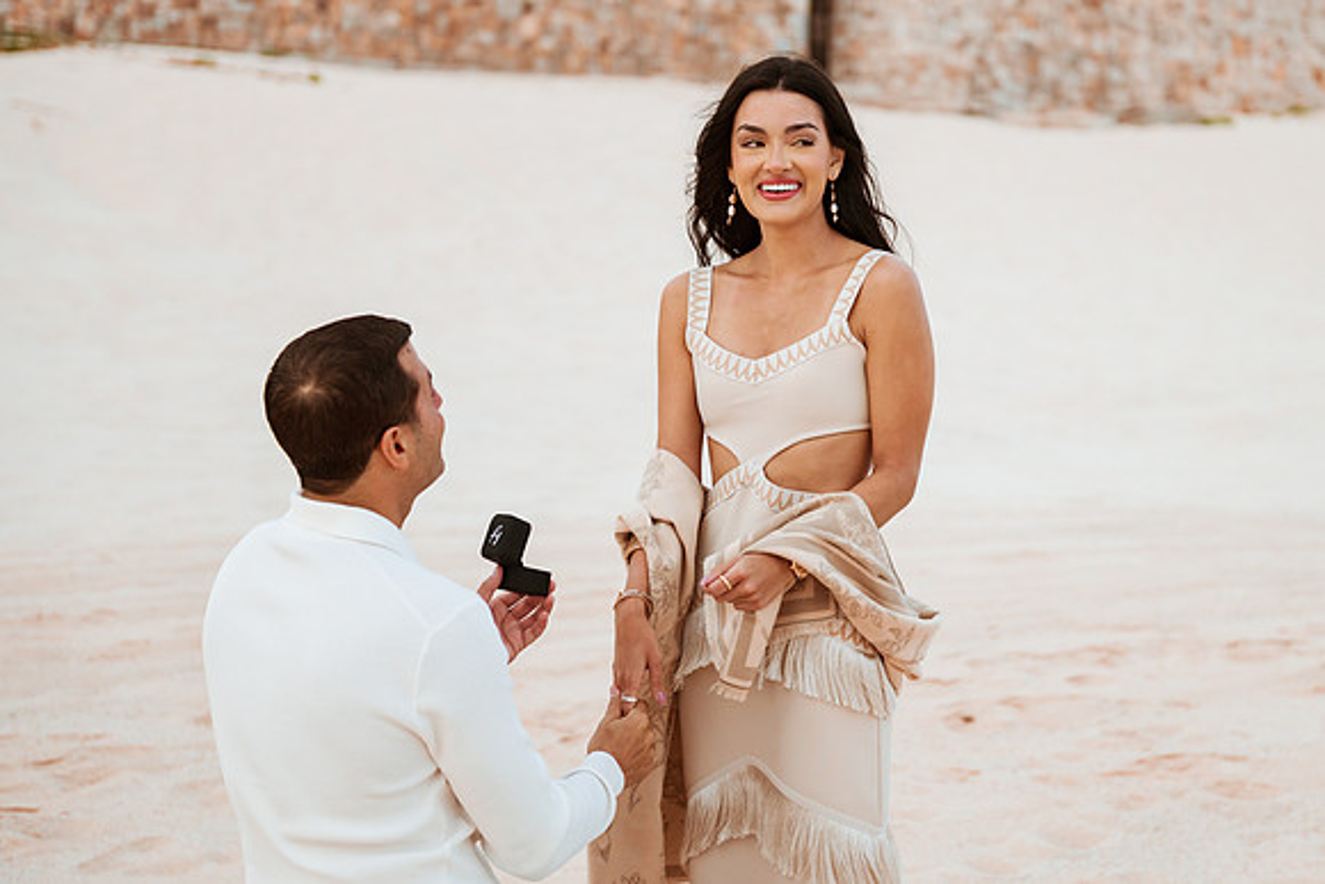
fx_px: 2957
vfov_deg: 17.0
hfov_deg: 25.2
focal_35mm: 80
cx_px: 760
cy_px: 377
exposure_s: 1/4000
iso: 250
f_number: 2.8
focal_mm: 70
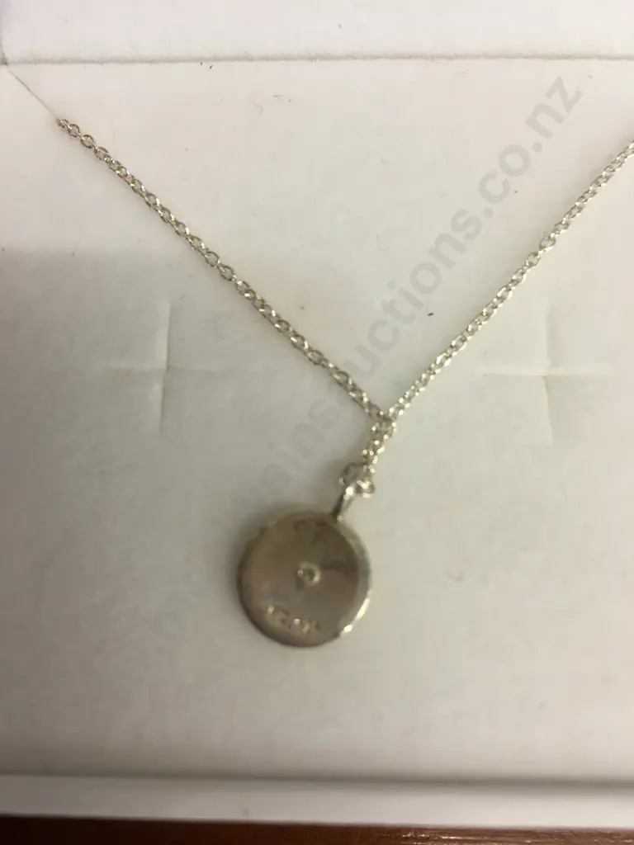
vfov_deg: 61.7
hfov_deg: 48.2
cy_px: 422
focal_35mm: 29
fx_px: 708
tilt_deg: -73.0
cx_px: 317
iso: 32
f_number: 2.2
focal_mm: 4.15
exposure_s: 1/17
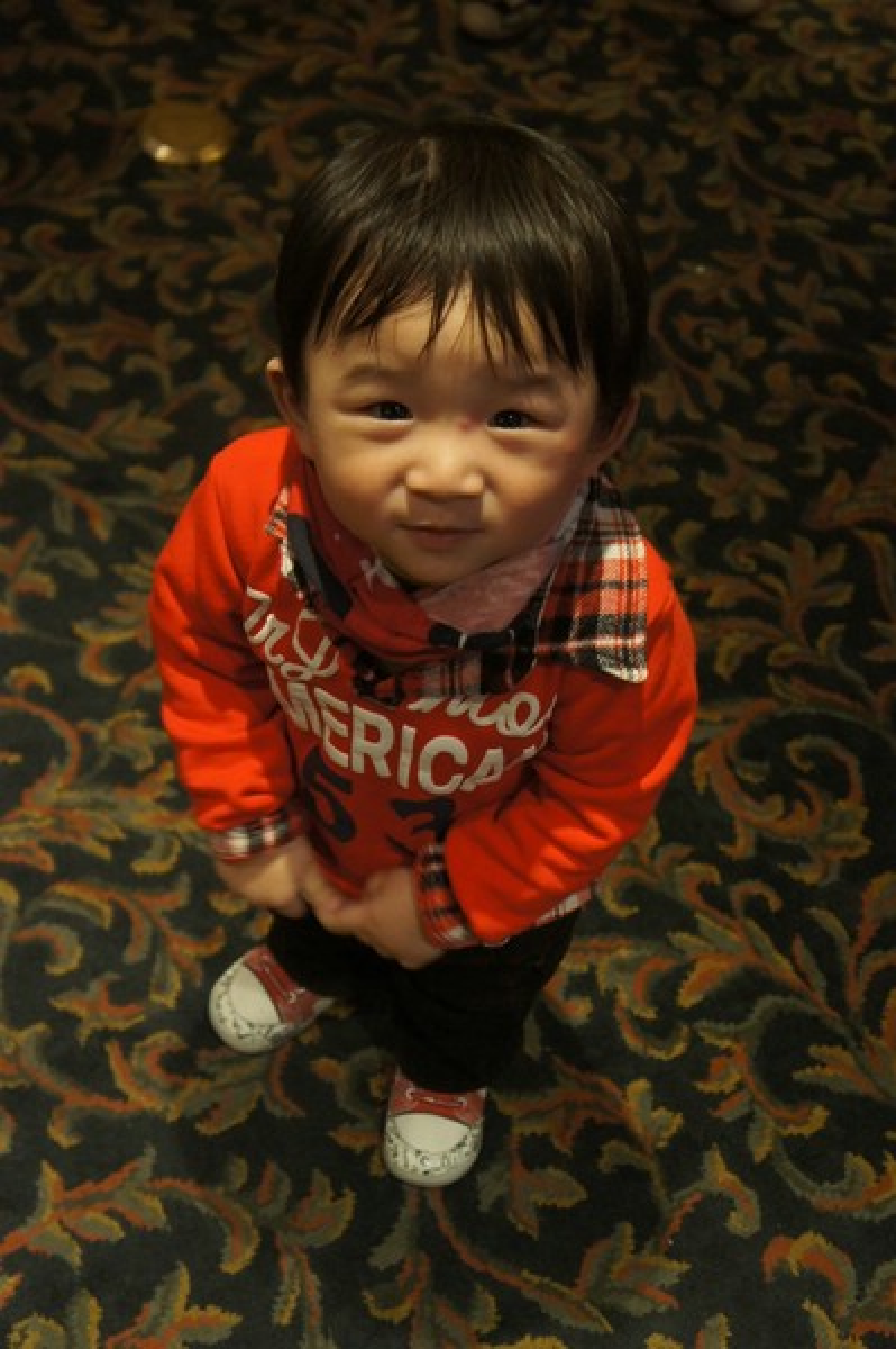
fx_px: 1683
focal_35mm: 45
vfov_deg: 43.6
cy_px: 674
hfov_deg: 29.8
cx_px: 448
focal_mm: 30
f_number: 4.5
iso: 1600
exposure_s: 1/30
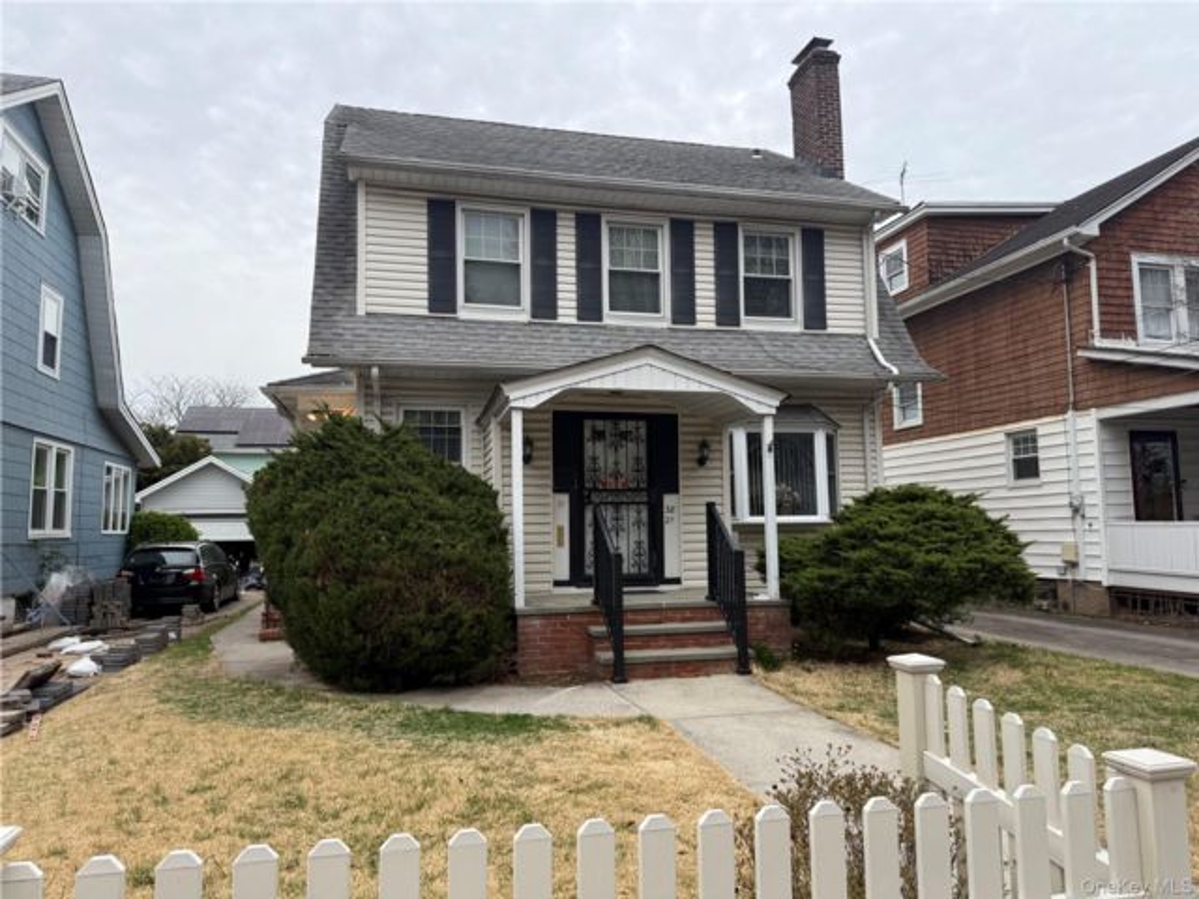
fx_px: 831
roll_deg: +0.9
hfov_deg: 71.6
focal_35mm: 24
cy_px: 450
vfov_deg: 56.8
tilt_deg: +5.9
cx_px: 600
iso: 100
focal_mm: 6.76
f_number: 1.78
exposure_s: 1/426
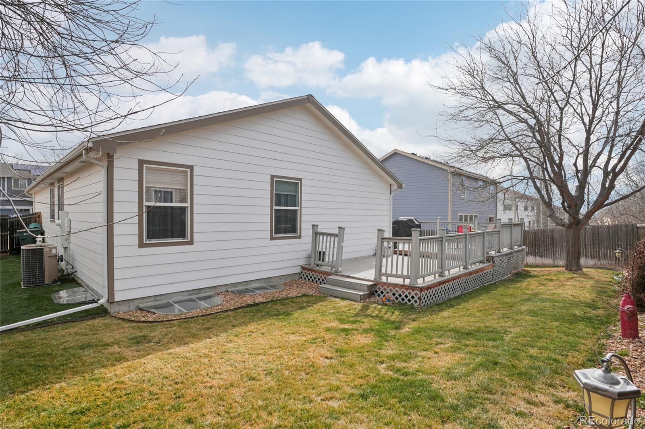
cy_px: 214
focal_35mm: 16
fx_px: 296
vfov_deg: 72.0
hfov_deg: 95.0
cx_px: 322
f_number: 8
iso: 100
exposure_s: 1/500
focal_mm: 11
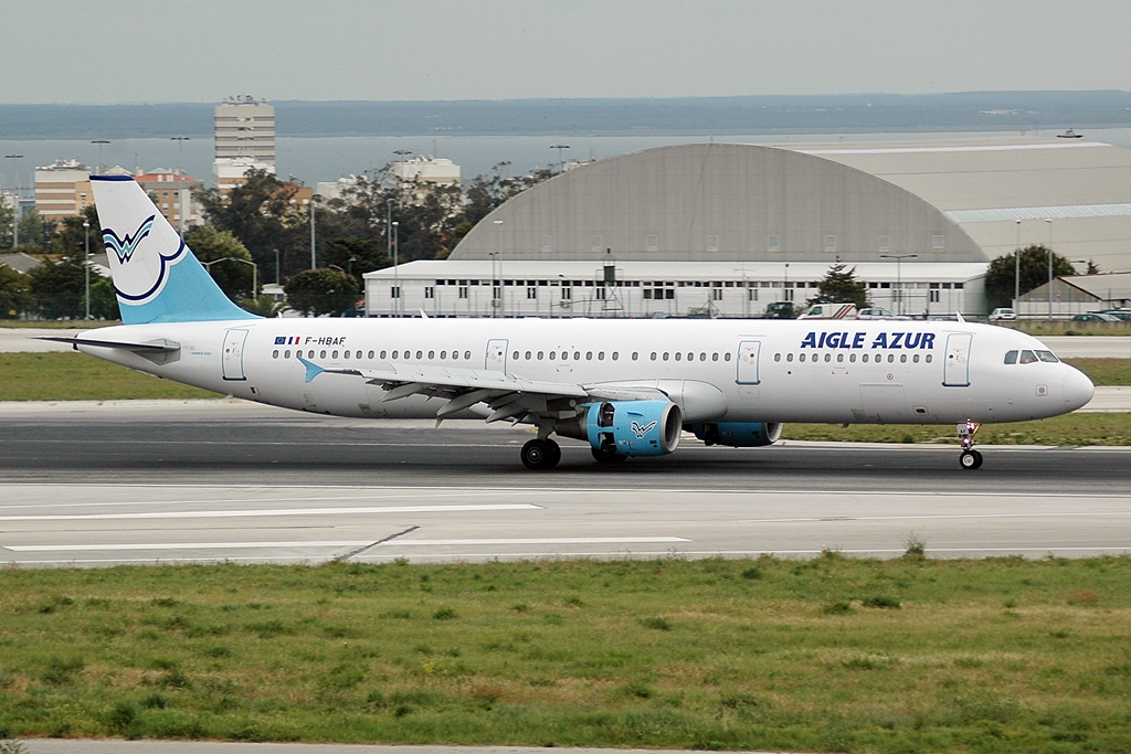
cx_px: 566
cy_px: 377
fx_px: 6362
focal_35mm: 202
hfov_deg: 10.2
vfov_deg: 6.8
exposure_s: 1/400
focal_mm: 135
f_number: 5
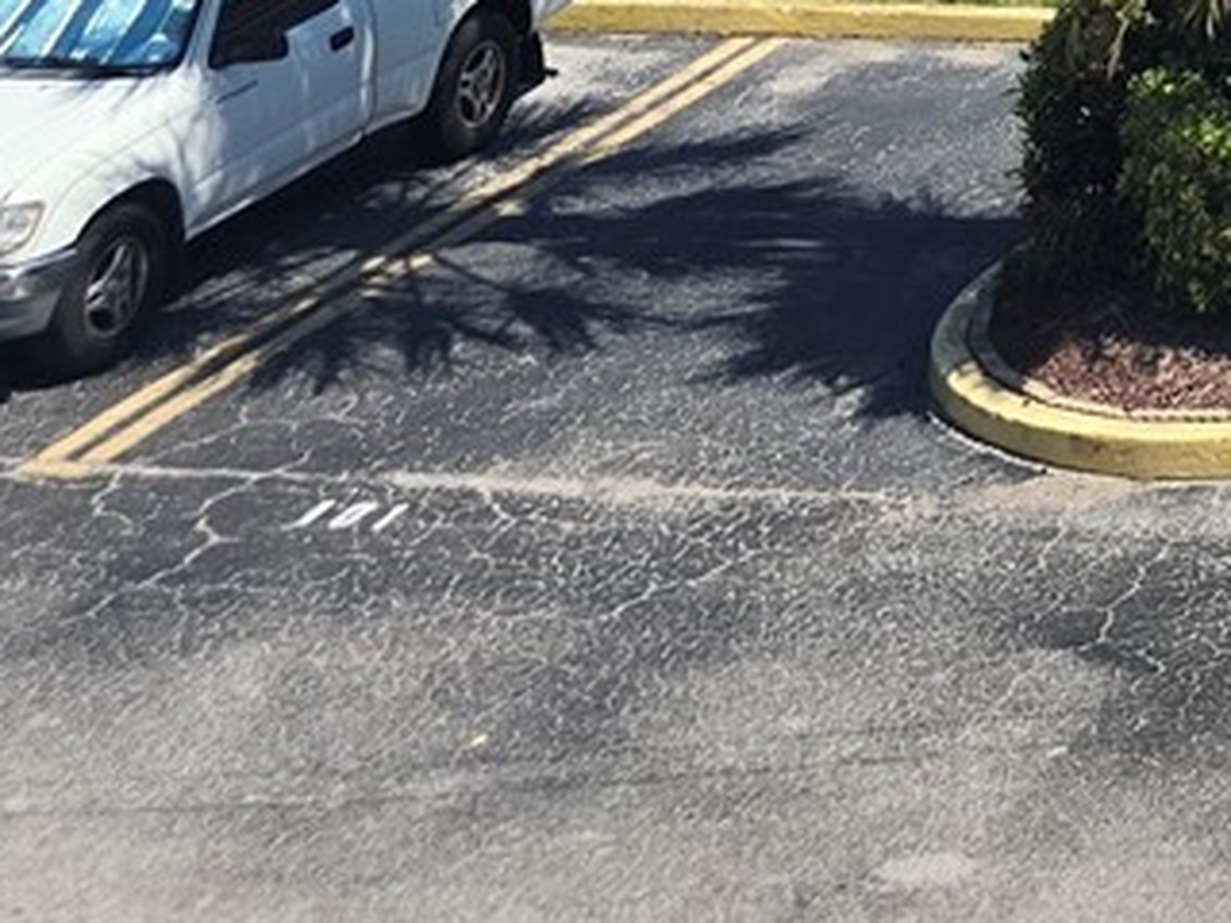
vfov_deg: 10.7
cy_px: -1381
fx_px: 4090
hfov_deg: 14.3
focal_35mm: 115
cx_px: 2474
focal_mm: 6.3
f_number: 1.7
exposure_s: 1/890
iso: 12
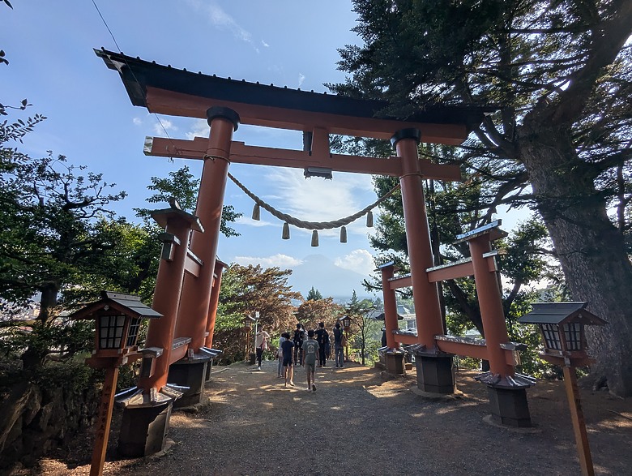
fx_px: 292
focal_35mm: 16
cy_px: 238
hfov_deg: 94.4
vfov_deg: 78.2
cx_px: 316
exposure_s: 1/2347
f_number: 2.2
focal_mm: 2.35
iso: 49
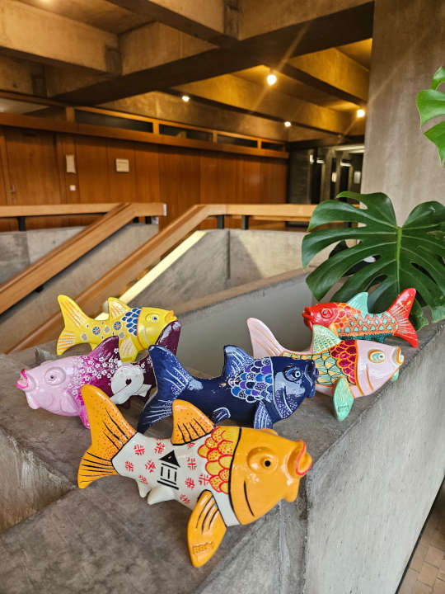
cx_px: 222
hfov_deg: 58.9
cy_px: 297
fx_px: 394
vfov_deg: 73.9
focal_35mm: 23
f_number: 1.8
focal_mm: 5.4
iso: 400
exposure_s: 1/100
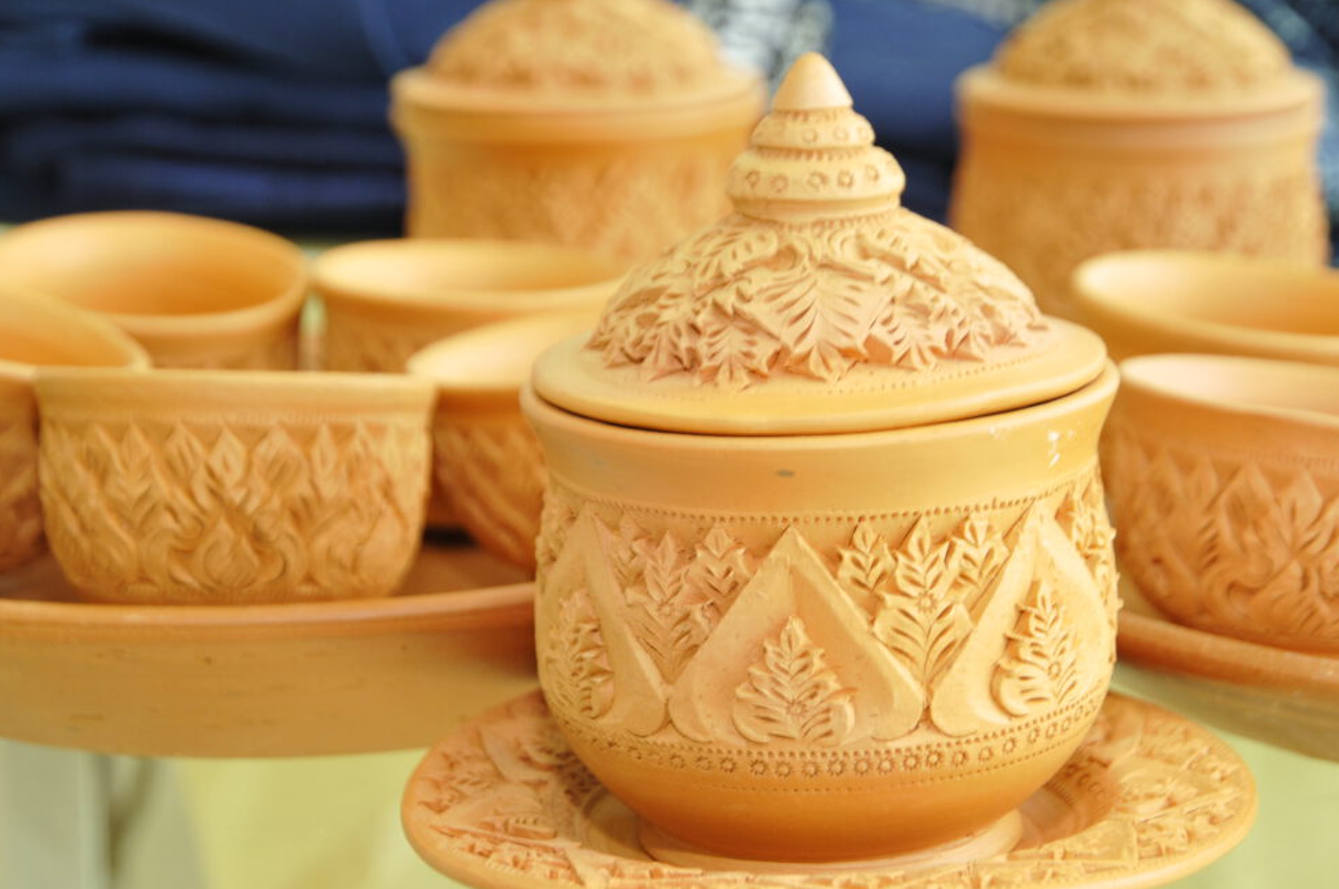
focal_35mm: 93
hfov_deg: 21.9
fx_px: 3455
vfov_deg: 14.7
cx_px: 749
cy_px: 462
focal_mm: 50
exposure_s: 1/20
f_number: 5.3
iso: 500
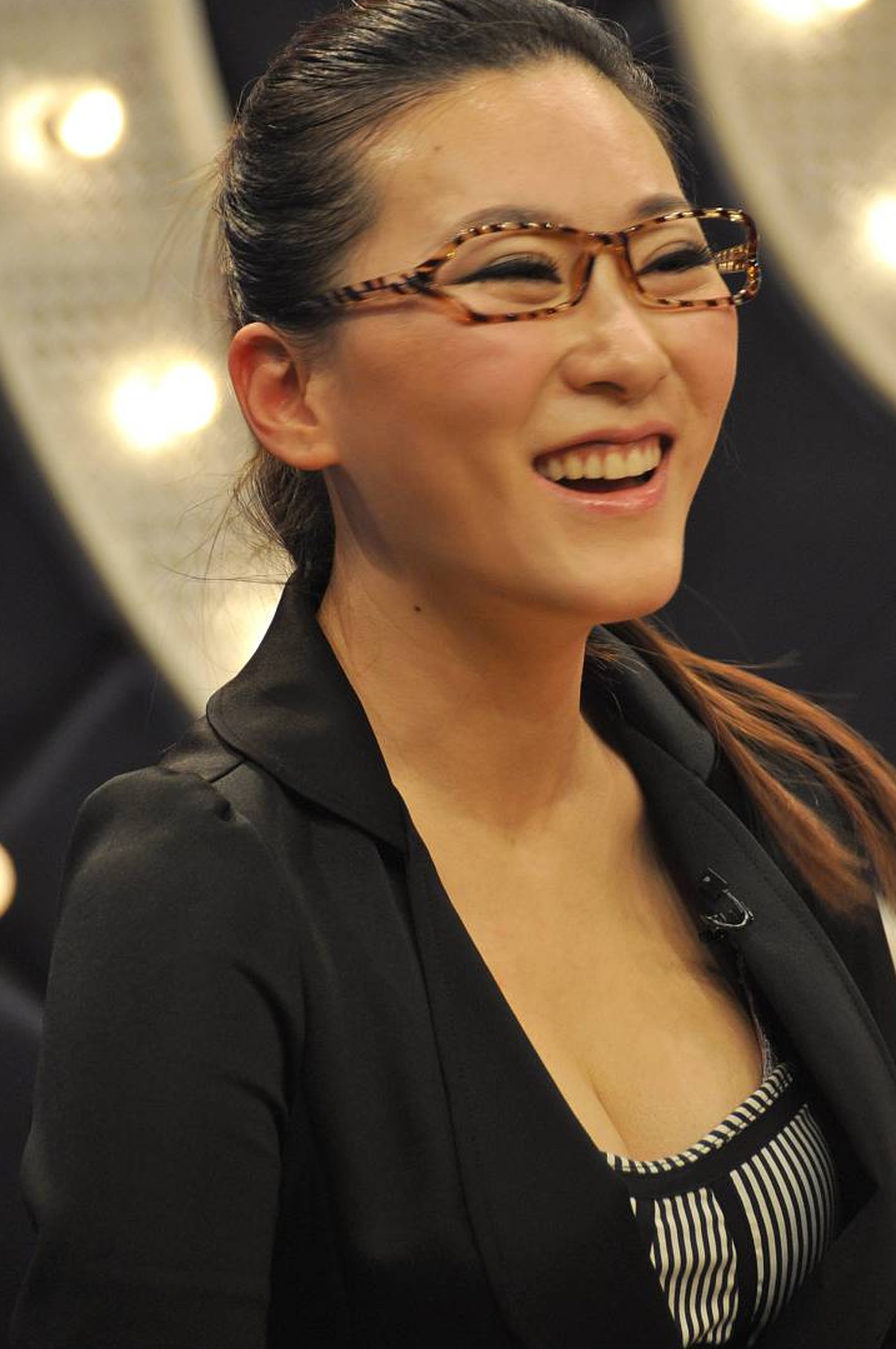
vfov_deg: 4.9
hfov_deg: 3.3
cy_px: 611
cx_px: 484
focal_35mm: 417
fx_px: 15602
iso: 640
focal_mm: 250
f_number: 6.3
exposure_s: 1/100
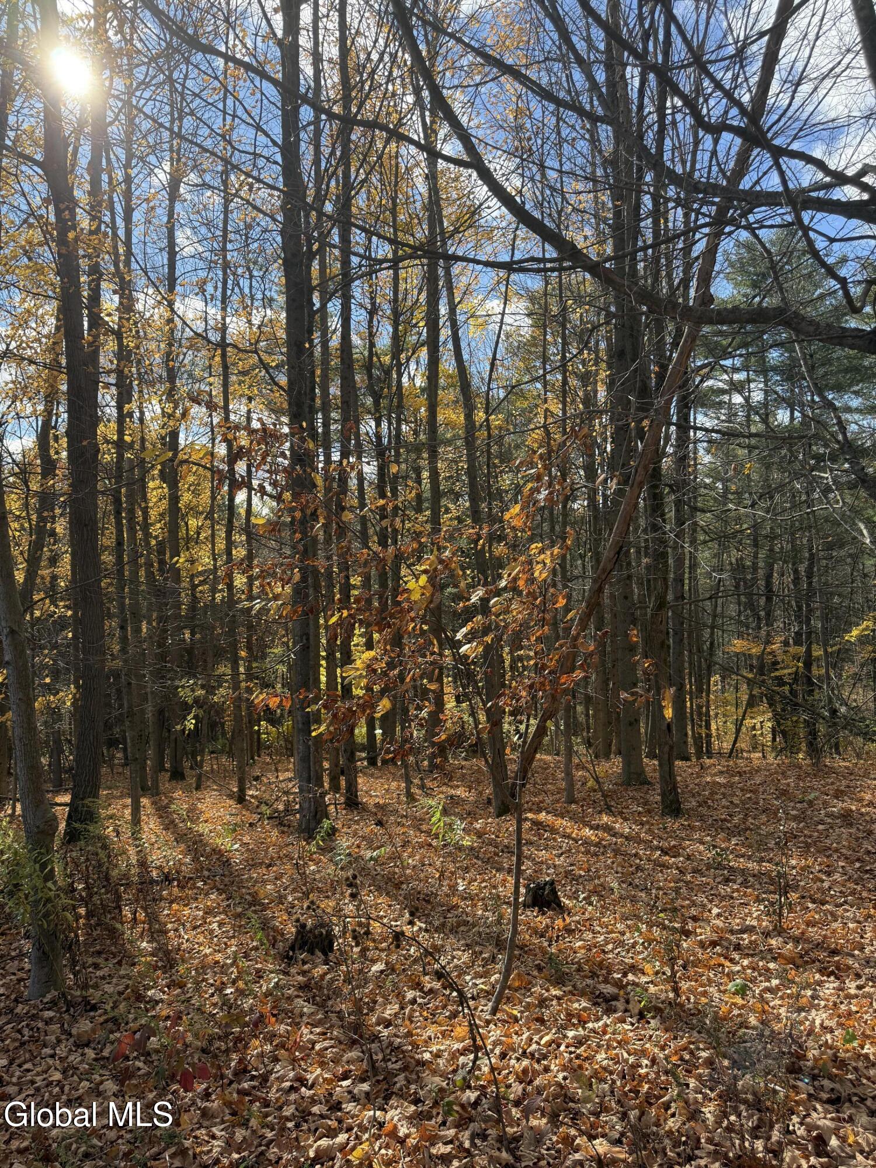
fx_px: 810
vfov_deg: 71.6
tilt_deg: -1.4
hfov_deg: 56.8
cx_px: 438
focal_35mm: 24
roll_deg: +1.3
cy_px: 584
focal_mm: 6.76
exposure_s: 1/2445
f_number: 1.78
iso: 100
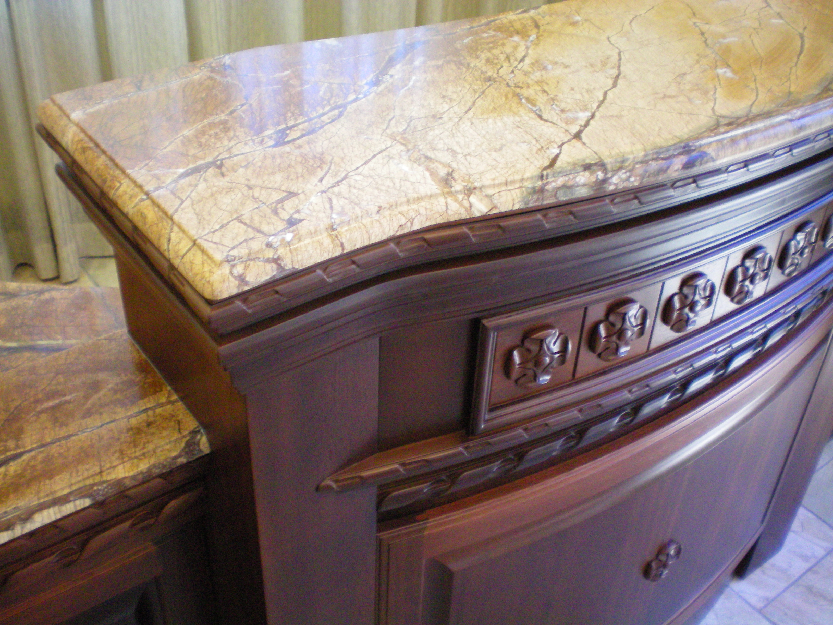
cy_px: 312
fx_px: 914
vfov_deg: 37.7
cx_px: 416
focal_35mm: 38
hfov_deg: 49.0
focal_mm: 6.3
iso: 320
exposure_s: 1/60
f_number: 3.1
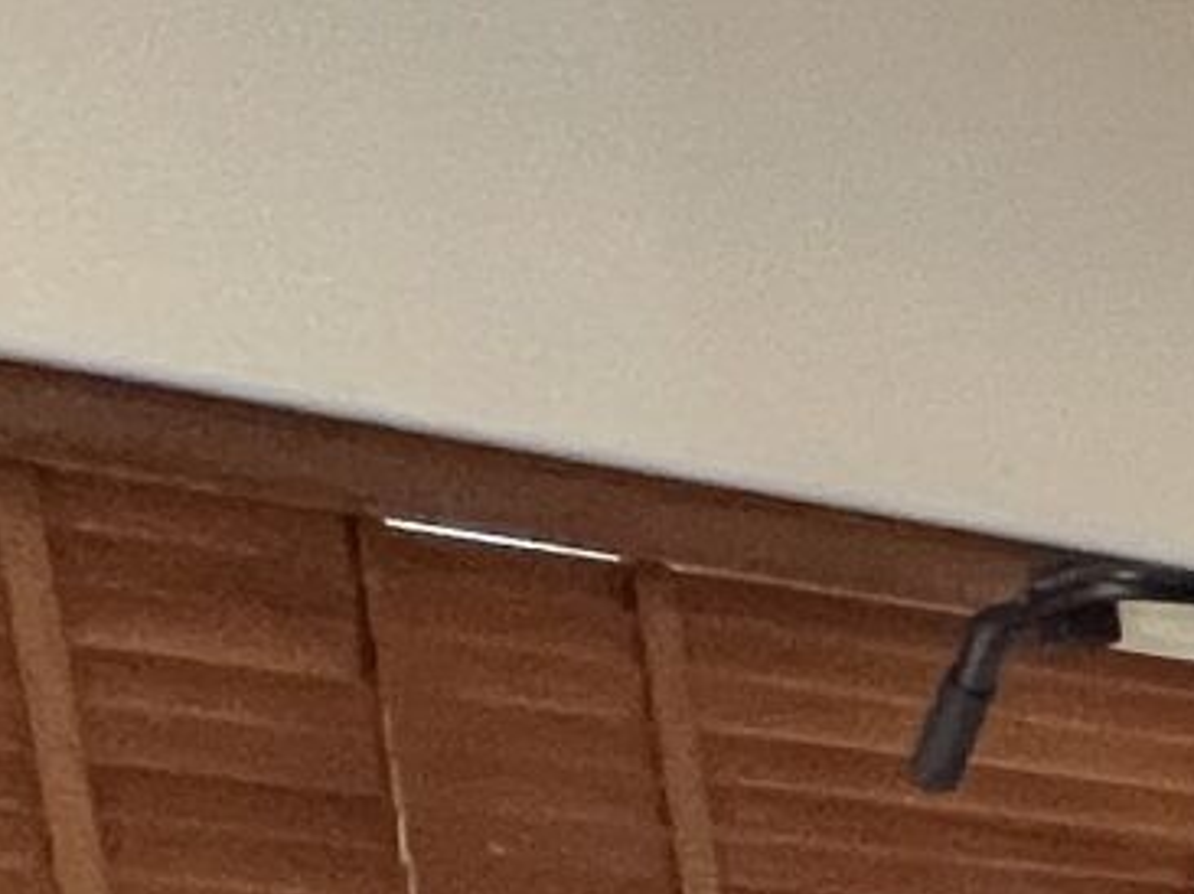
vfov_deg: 13.2
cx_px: 3980
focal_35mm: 91
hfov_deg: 10.1
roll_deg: +1.2
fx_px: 3137
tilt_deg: -9.2
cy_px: 1974
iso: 200
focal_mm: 1.57
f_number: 1.8
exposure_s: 1/100
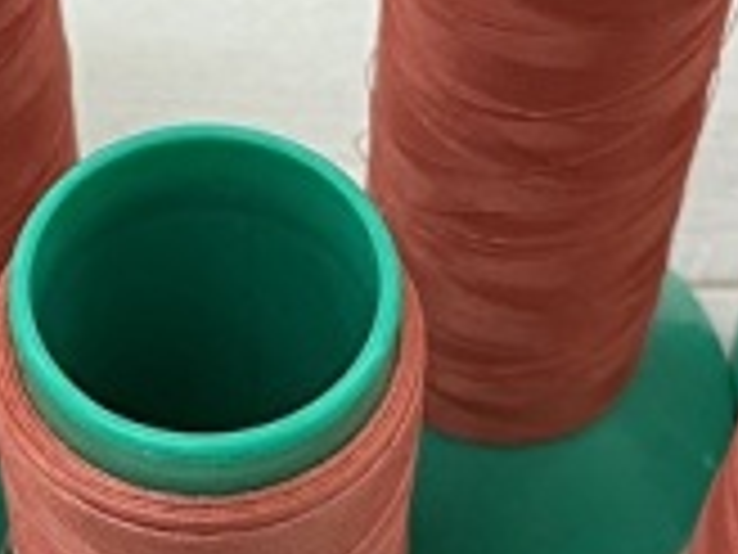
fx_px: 2409
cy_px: 306
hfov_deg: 17.4
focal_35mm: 113
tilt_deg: -57.8
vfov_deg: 13.1
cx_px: 225
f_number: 1.8
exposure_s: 1/60
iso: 40
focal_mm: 3
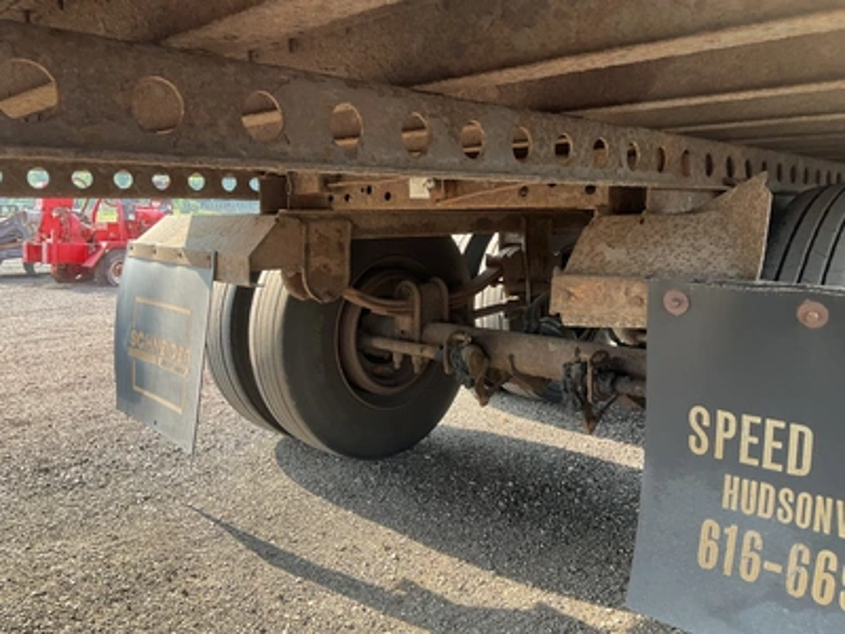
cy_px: 317
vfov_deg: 48.2
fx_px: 708
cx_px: 422
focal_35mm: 29
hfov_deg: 61.7
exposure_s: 1/122
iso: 20
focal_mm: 3
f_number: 1.8
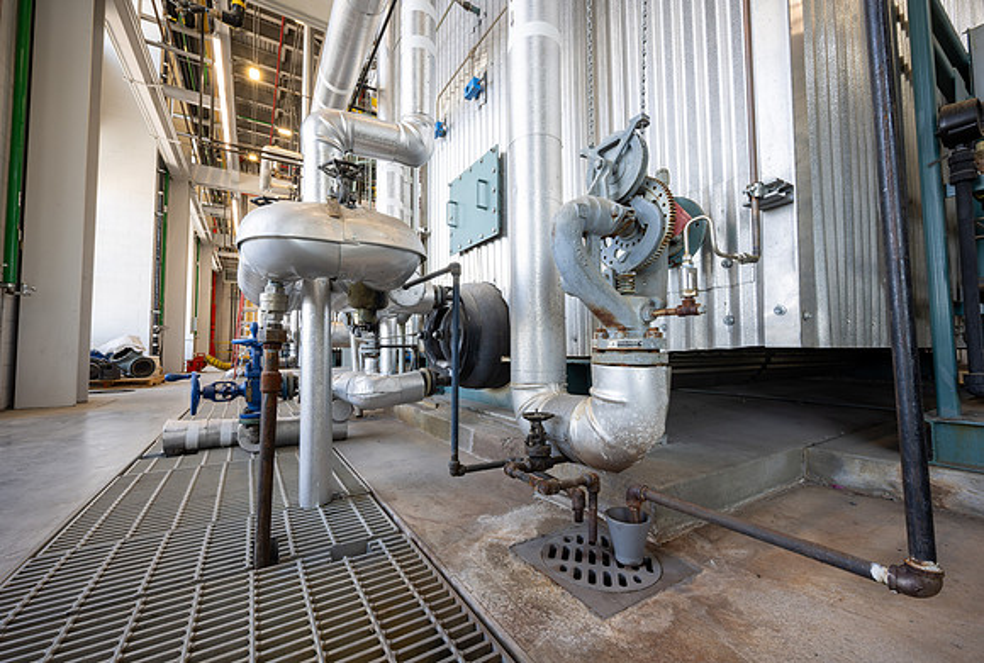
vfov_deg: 81.2
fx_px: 387
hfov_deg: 103.7
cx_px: 487
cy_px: 332
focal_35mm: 14
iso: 100
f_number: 16
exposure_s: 1
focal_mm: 14
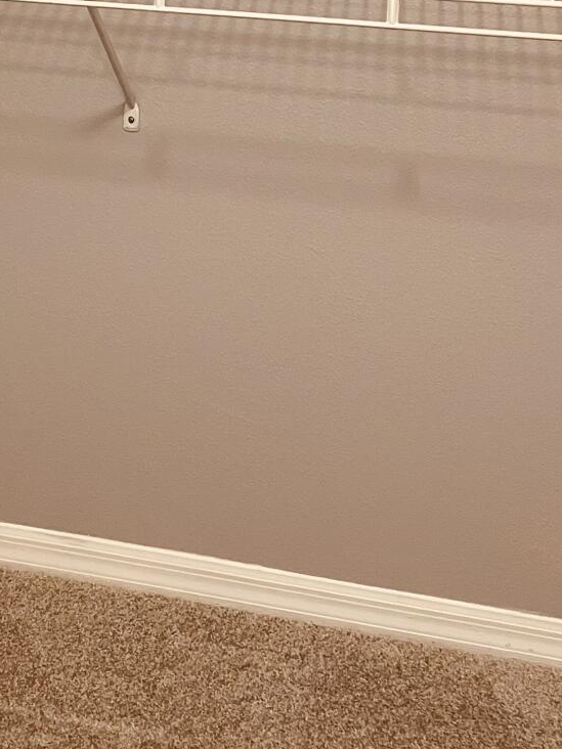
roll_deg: -0.8
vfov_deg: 26.0
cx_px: 78
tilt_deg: -12.1
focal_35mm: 71
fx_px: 1537
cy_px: -4
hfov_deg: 20.4
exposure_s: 1/60
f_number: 1.5
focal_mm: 5.7
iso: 250
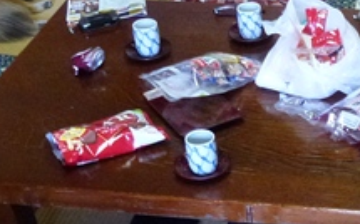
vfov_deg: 15.8
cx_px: 340
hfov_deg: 25.2
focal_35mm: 79
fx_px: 774
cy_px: 271
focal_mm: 4.3
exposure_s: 1/15
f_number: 3.3
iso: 400
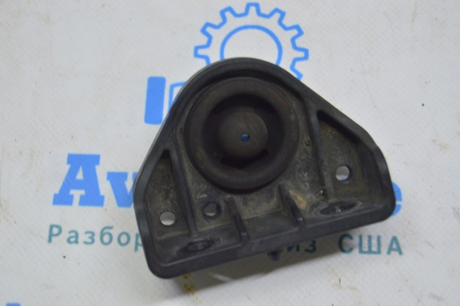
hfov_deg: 24.6
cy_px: 153
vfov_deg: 16.5
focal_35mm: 82
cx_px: 230
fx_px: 1053
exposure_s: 1/20
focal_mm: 55
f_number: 5.6
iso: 400
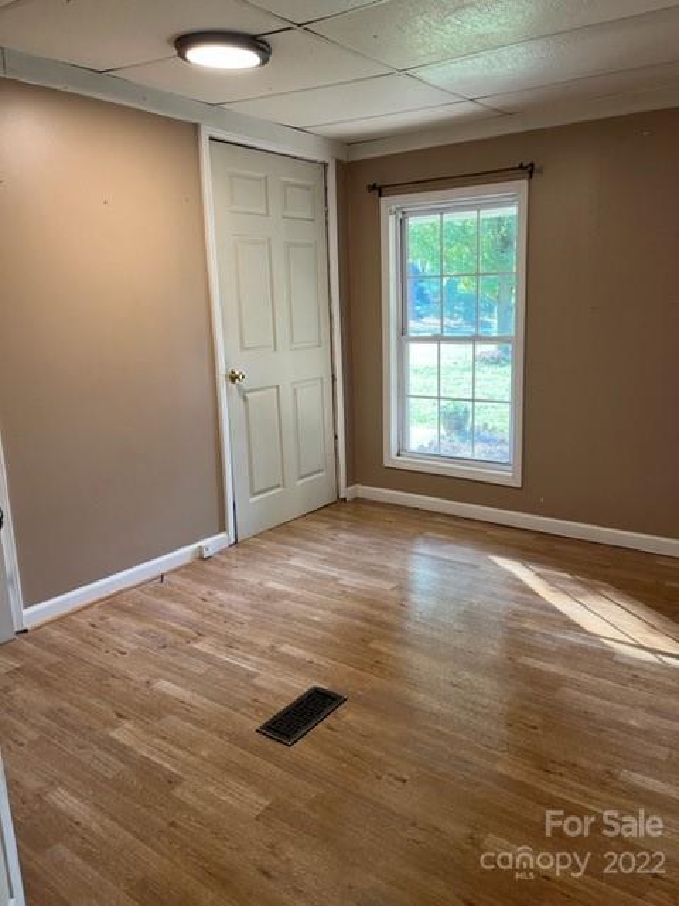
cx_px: 340
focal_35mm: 26
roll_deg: +3.1
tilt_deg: -11.4
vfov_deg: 67.3
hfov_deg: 53.1
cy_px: 453
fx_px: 680
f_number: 1.6
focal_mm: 5.1
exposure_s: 1/60
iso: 80
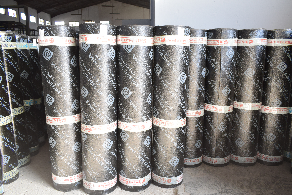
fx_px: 243
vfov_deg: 43.6
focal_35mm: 30
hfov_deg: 61.9
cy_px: 98
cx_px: 146
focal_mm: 20
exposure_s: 1/50
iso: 400
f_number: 8
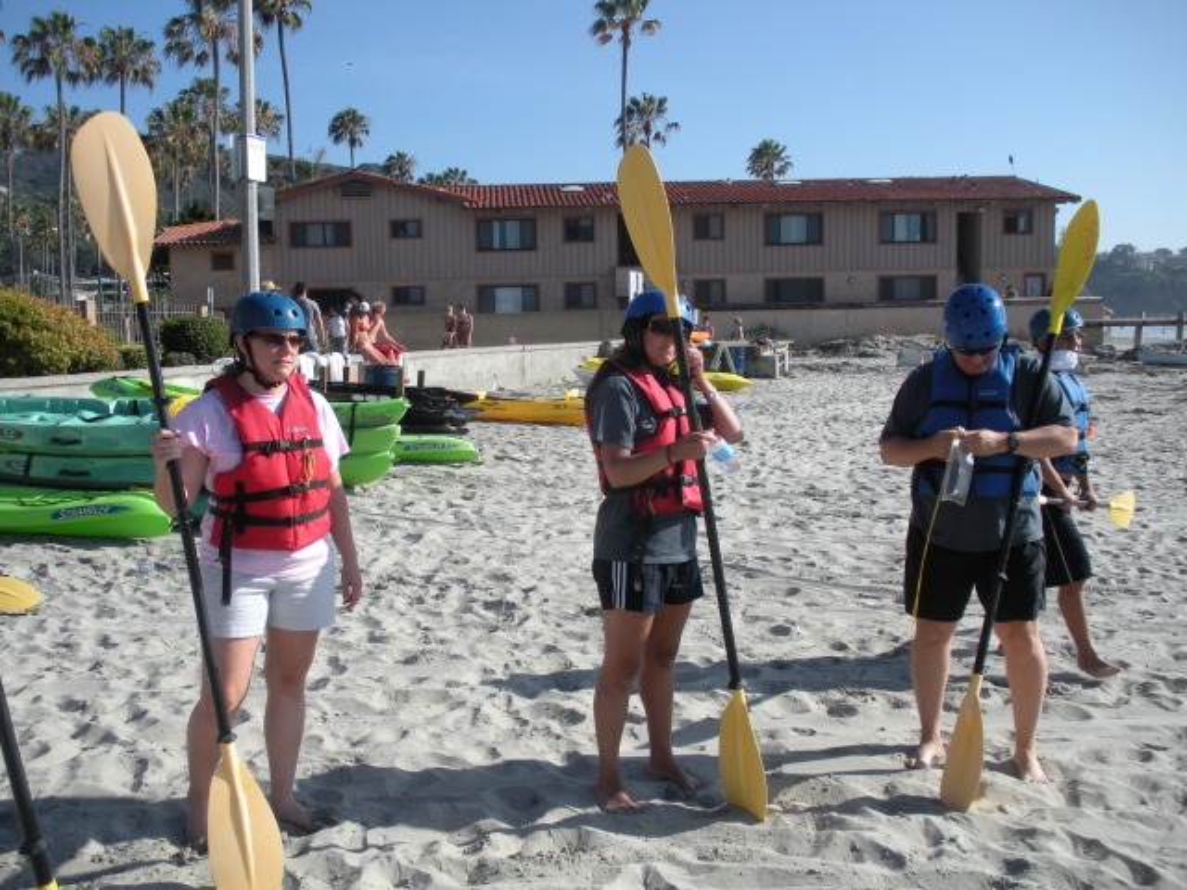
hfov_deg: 51.4
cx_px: 594
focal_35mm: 36
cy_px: 445
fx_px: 1234
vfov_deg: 39.7
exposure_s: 1/659
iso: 64
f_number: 3.5
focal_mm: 6.3
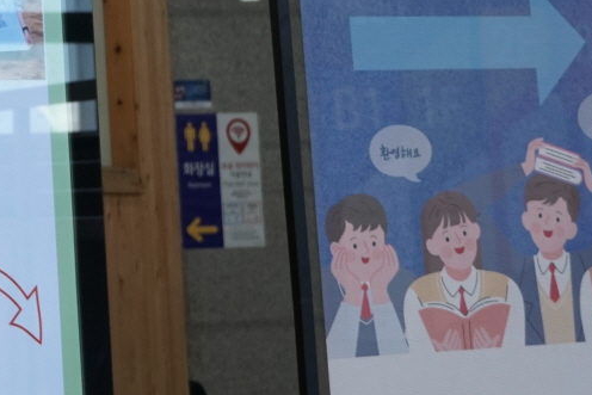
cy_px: -105
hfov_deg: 14.5
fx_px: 2237
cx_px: -166
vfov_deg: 9.9
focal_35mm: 136
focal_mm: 30
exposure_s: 1/80
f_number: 4.5
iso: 640
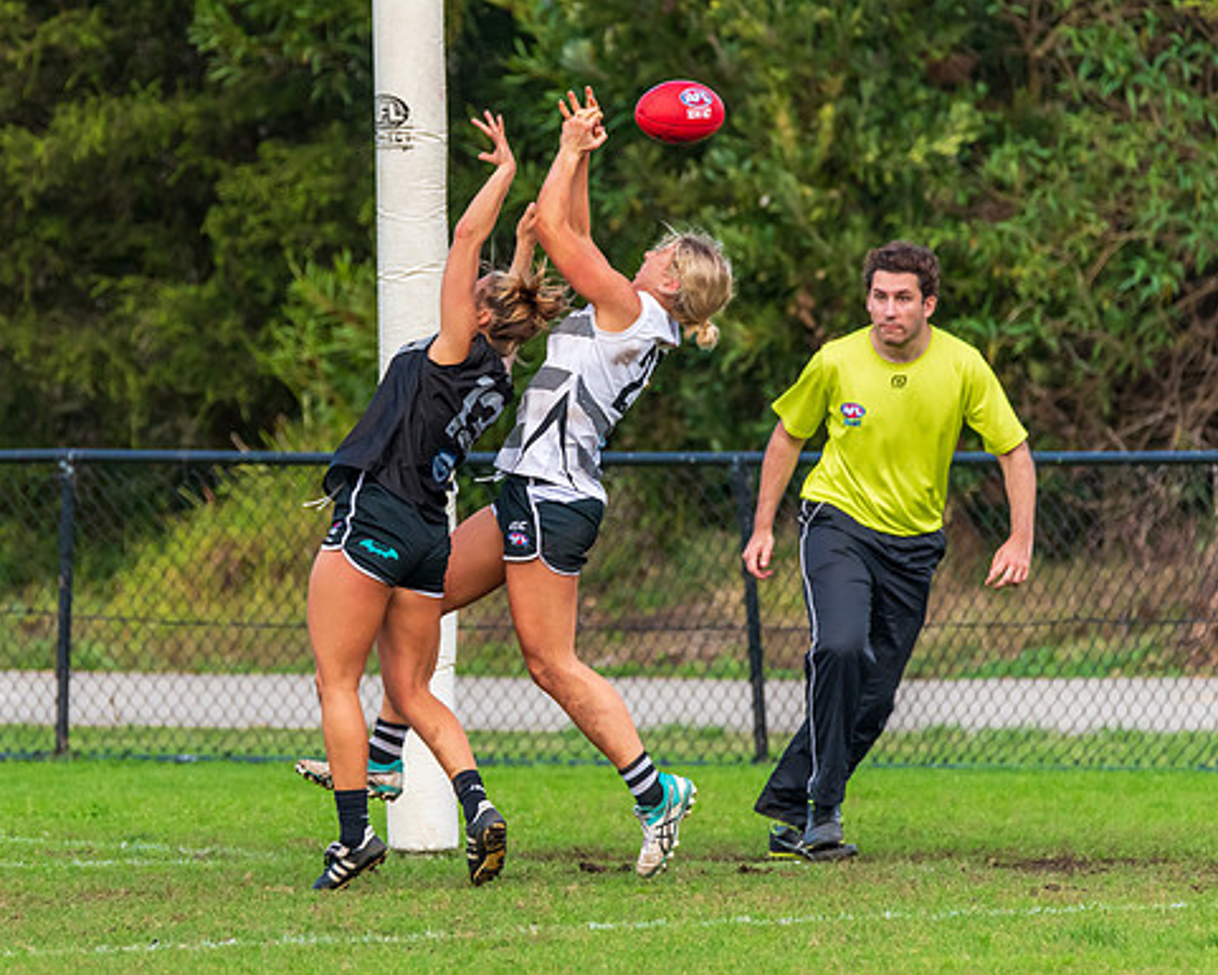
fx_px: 28195
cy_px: 455
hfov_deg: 2.5
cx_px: 419
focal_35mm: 782
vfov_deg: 2.0
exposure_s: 1/1250
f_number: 6.3
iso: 1100
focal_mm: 550
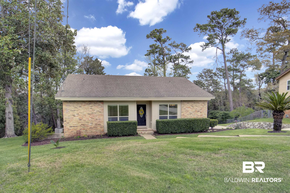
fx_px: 177
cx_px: 145
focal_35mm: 22
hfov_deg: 78.6
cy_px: 96
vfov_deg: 57.3
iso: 640
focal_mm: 22
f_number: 8
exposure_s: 1/800
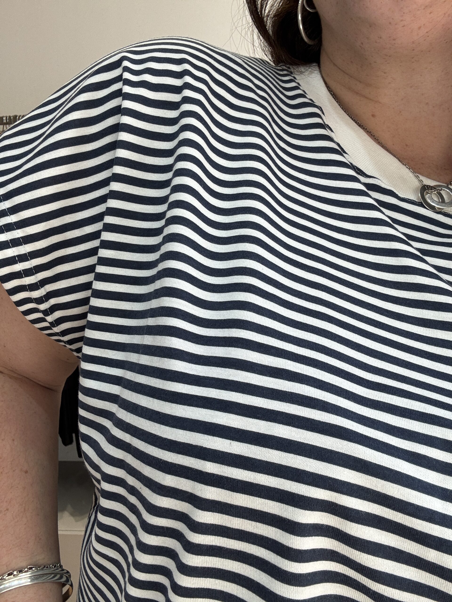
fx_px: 522
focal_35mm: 30
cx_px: 226
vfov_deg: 60.0
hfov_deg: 46.8
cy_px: 301
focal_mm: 2.69
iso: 40
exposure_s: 1/100
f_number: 1.9
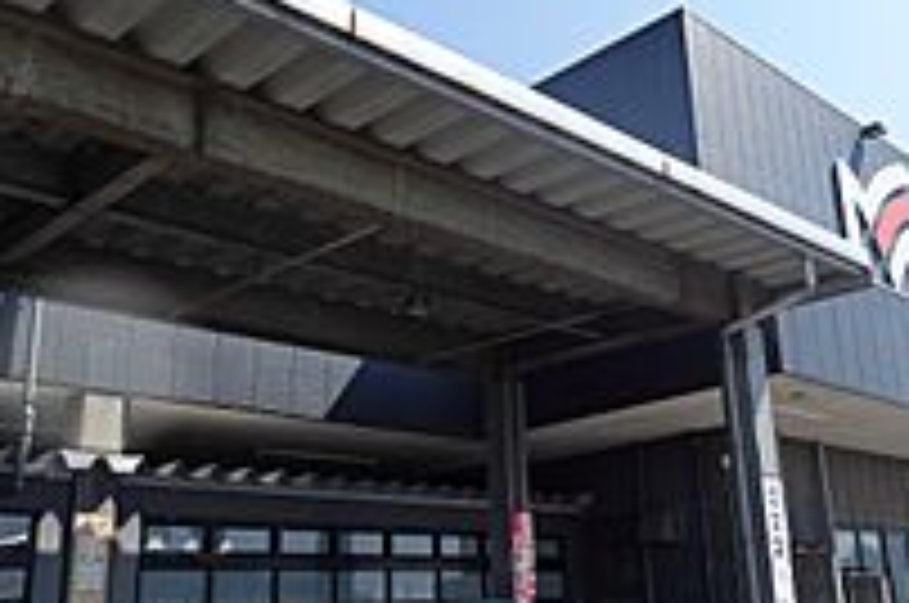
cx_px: 536
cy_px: 297
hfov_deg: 48.3
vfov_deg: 33.3
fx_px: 1008
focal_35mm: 40
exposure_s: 1/800
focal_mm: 6.9
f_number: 4
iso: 125
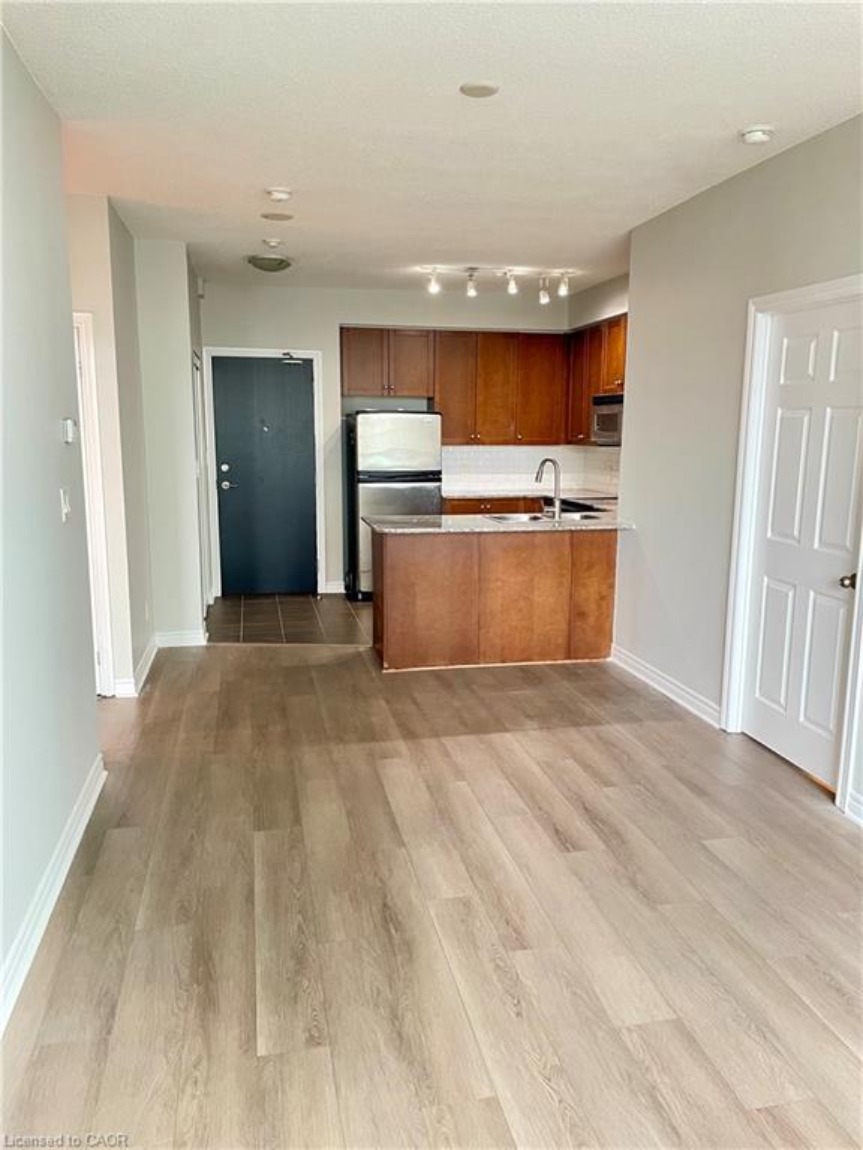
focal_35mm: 26
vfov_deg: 67.3
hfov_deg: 53.1
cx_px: 432
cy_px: 575
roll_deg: +0.2
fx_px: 864
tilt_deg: -9.0
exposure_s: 1/60
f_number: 1.6
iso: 500
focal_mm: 4.2
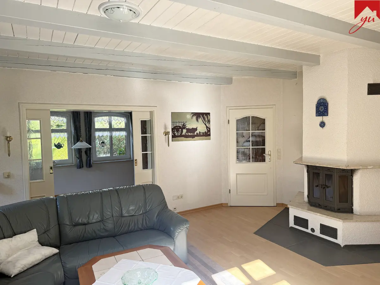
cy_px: 142
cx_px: 190
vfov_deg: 56.8
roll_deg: +1.4
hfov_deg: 71.6
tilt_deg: -2.7
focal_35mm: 24
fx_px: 263
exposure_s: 1/129
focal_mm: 6.76
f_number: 1.78
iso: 64
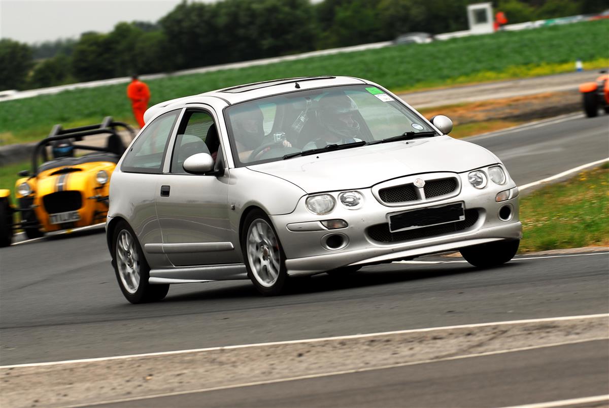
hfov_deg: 6.9
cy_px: 204
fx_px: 5080
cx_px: 304
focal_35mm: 300
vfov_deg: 4.6
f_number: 5.6
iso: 100
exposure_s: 1/160
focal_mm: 200
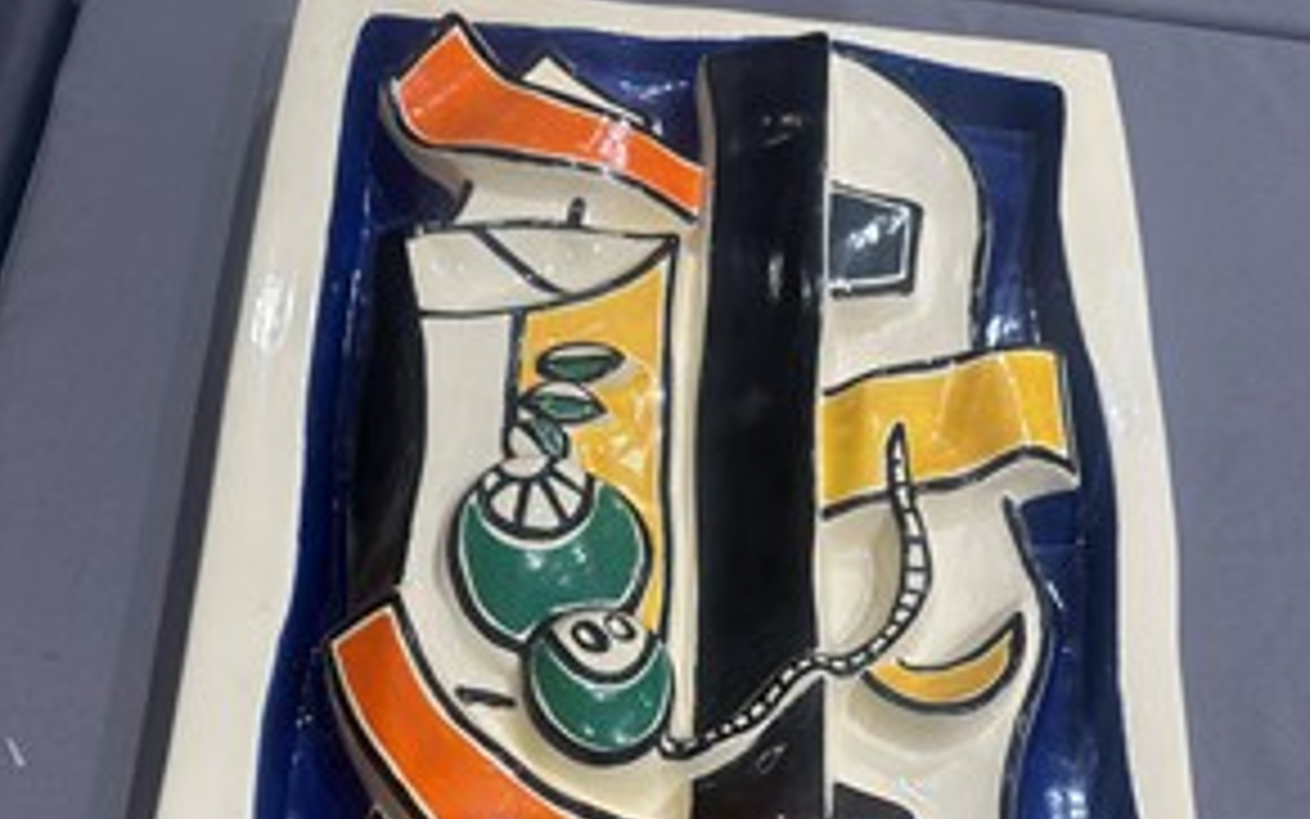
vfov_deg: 34.3
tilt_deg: -69.6
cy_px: 738
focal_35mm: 35
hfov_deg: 55.3
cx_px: 671
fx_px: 1250
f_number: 1.78
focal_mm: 6.86
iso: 80
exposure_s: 1/120
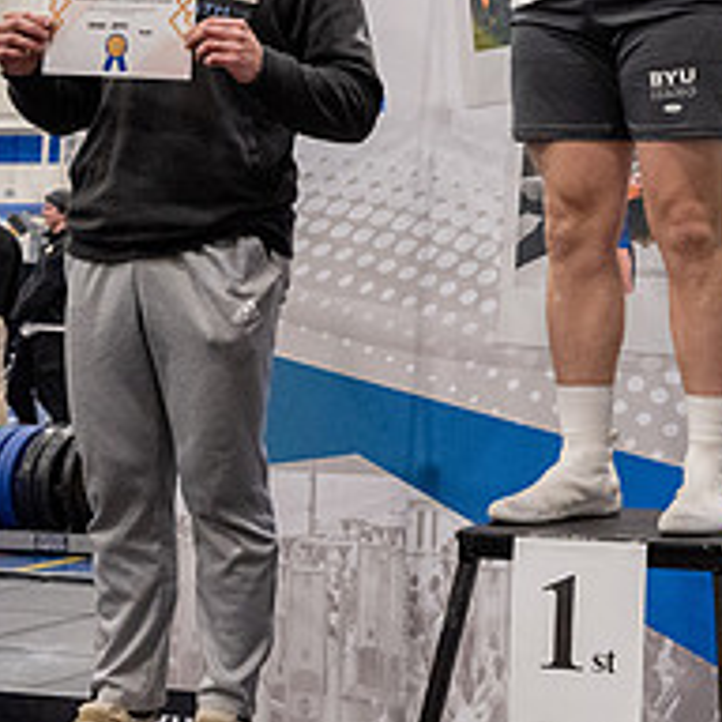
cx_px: 806
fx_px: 1982
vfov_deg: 19.9
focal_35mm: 84
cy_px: -24
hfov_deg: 19.7
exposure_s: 1/160
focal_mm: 24
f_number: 3.2
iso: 1000
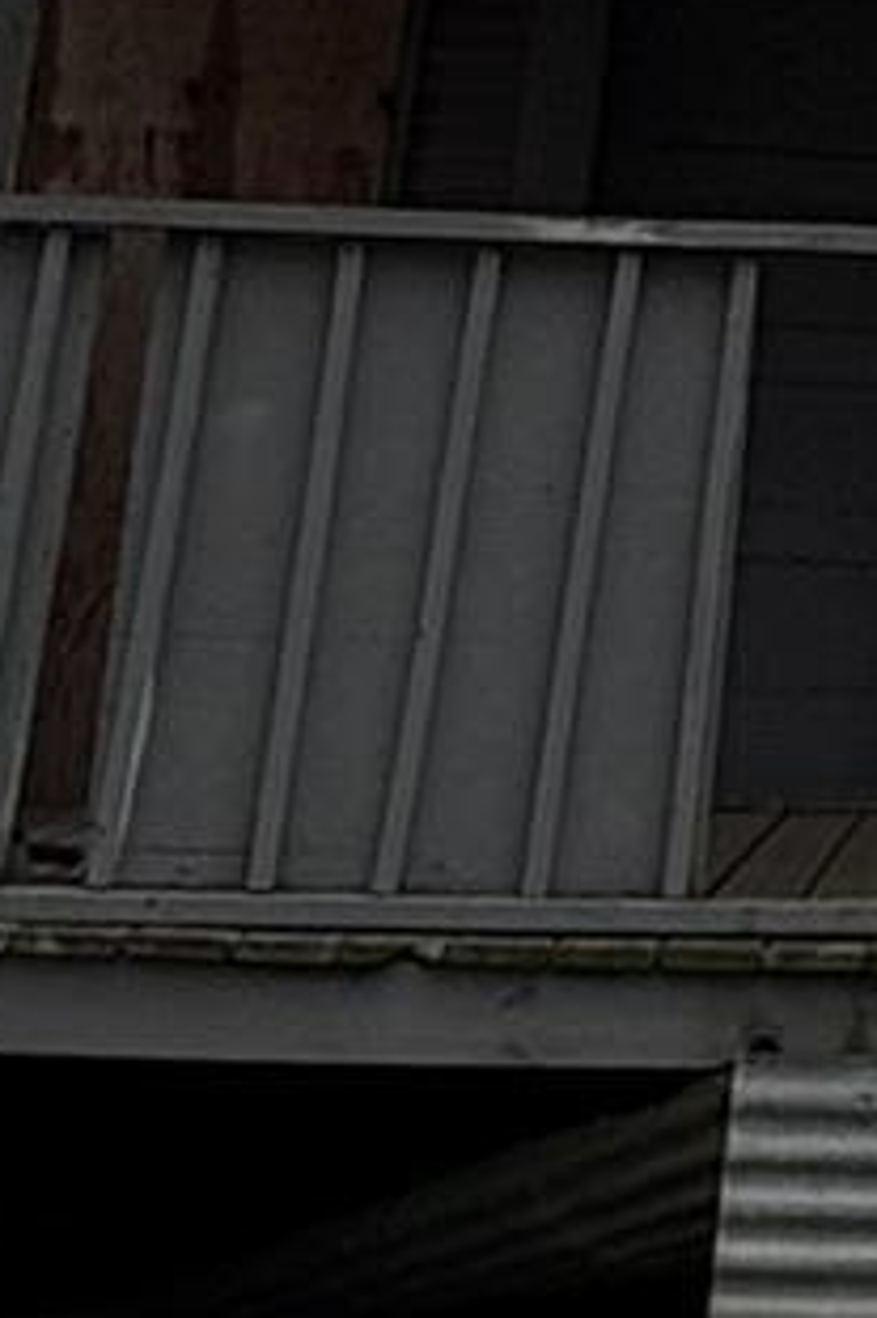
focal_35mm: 96
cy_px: -398
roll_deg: -4.9
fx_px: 3512
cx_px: 1496
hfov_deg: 13.1
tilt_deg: +17.2
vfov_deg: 19.6
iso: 50
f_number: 2.2
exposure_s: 1/1832
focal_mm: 2.22
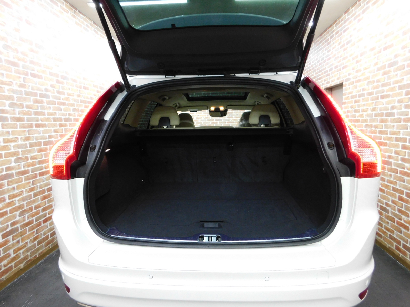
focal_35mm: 23
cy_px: 154
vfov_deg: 58.9
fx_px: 272
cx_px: 205
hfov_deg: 73.9
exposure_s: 1/25
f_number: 3
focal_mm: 4
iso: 400
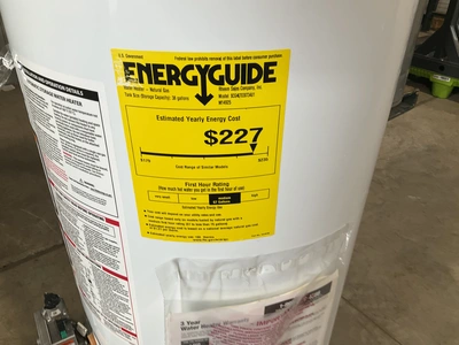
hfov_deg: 61.7
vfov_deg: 48.2
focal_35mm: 29
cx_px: 230
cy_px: 172
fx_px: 385
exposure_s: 1/60
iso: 40
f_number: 1.8
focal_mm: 3
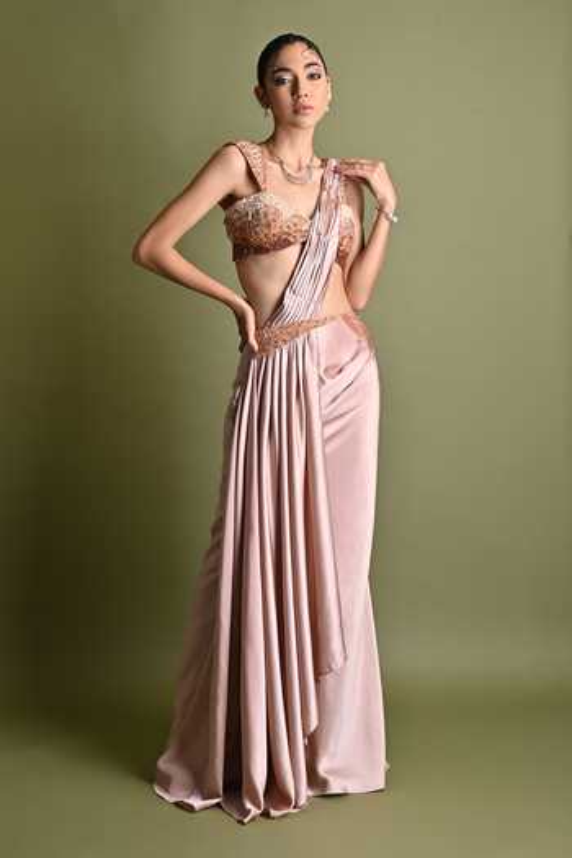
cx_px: 286
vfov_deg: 44.5
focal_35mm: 44
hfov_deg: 30.5
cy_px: 429
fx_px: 1049
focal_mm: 44
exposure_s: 1/160
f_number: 14
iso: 125
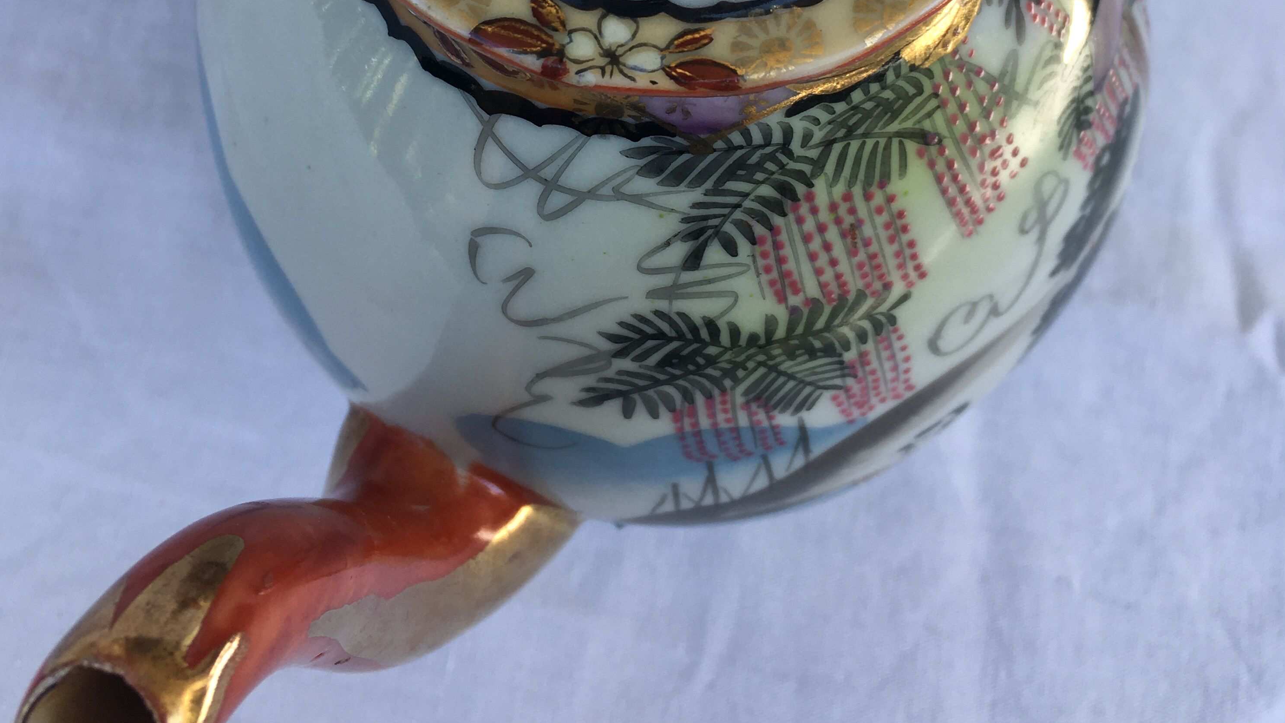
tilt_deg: -66.6
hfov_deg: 47.4
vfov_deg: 26.4
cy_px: 19
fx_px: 1465
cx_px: 634
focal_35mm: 43
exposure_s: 1/120
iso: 25
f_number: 2.2
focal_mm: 4.15
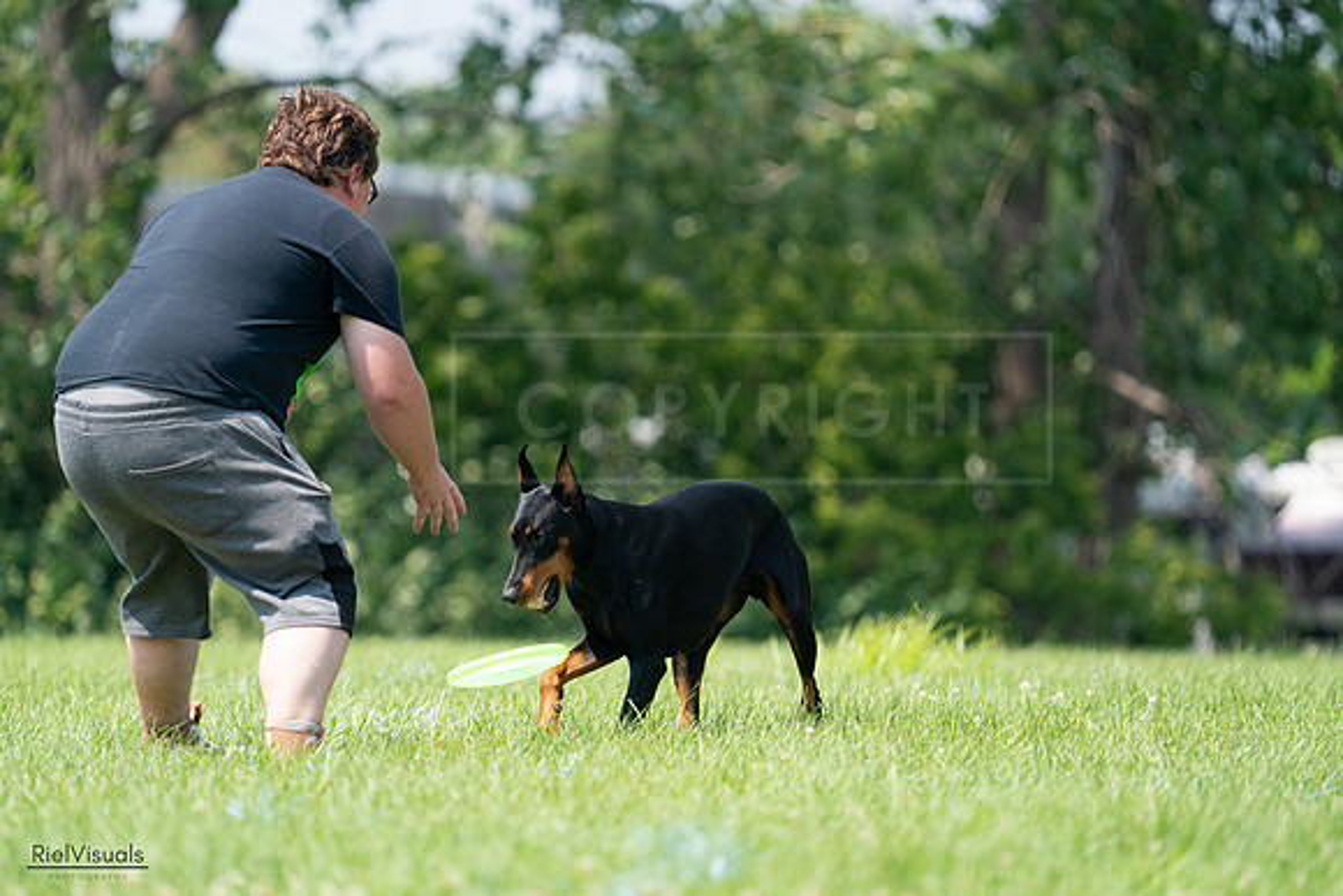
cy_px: 448
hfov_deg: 4.5
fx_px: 17126
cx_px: 672
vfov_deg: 3.0
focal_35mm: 459
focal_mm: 459
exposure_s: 1/4000
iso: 2000
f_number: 6.3
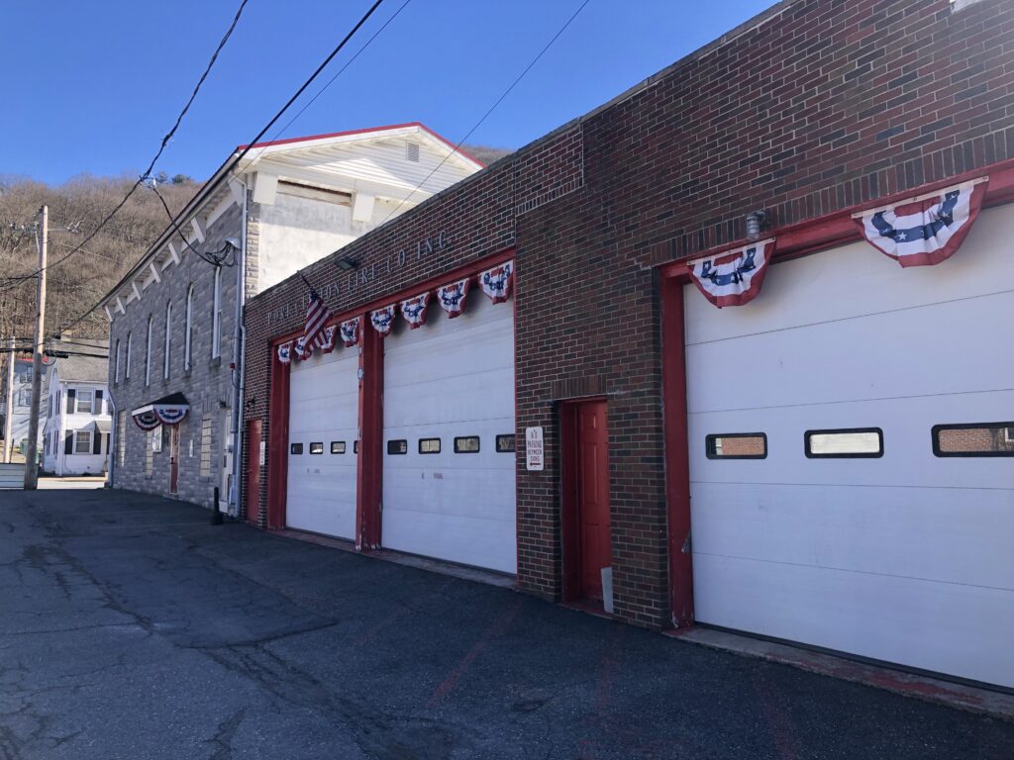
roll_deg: +1.0
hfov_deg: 63.4
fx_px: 820
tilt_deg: +5.9
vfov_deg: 49.7
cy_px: 380
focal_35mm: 28
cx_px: 507
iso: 20
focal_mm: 4
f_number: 1.8
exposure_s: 1/571
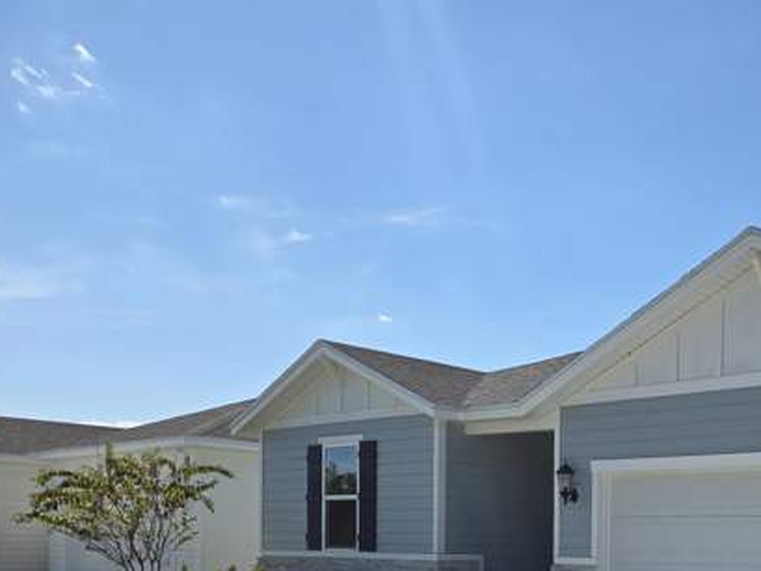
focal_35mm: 45
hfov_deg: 38.4
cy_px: 552
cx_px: 720
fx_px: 990
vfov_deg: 30.3
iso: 12
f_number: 1.7
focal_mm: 6.3
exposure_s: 1/1429
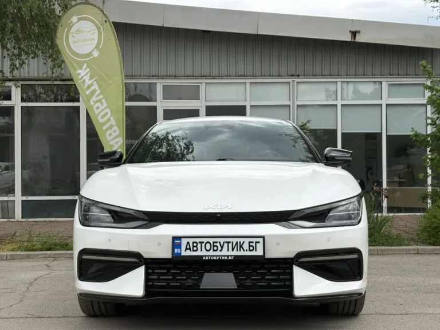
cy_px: 165
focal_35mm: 52
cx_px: 220
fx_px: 661
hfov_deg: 36.8
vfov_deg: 28.0
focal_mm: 5.96
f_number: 1.6
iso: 40
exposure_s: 1/3125
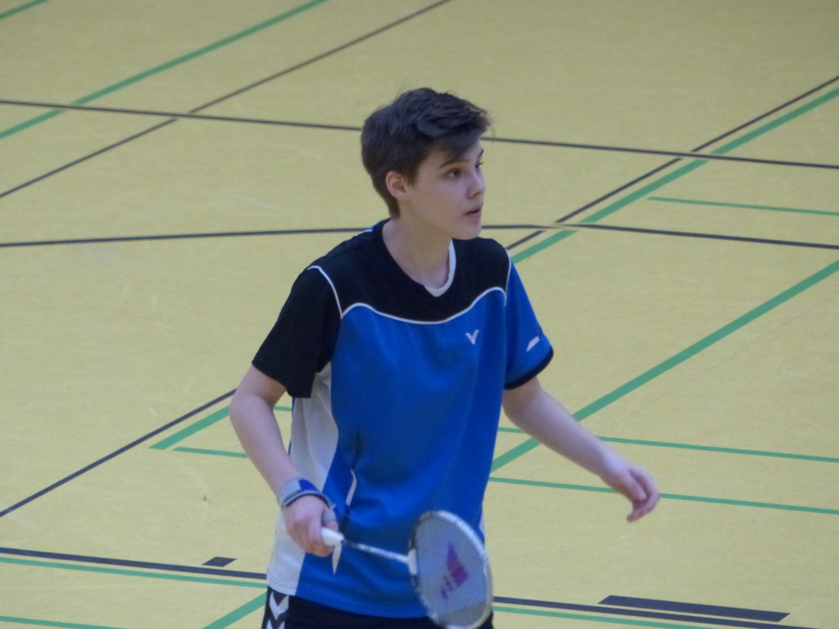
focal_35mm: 359
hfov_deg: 5.5
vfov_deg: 4.1
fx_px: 8701
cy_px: 314
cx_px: 420
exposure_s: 1/160
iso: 800
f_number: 2.8
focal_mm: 64.6
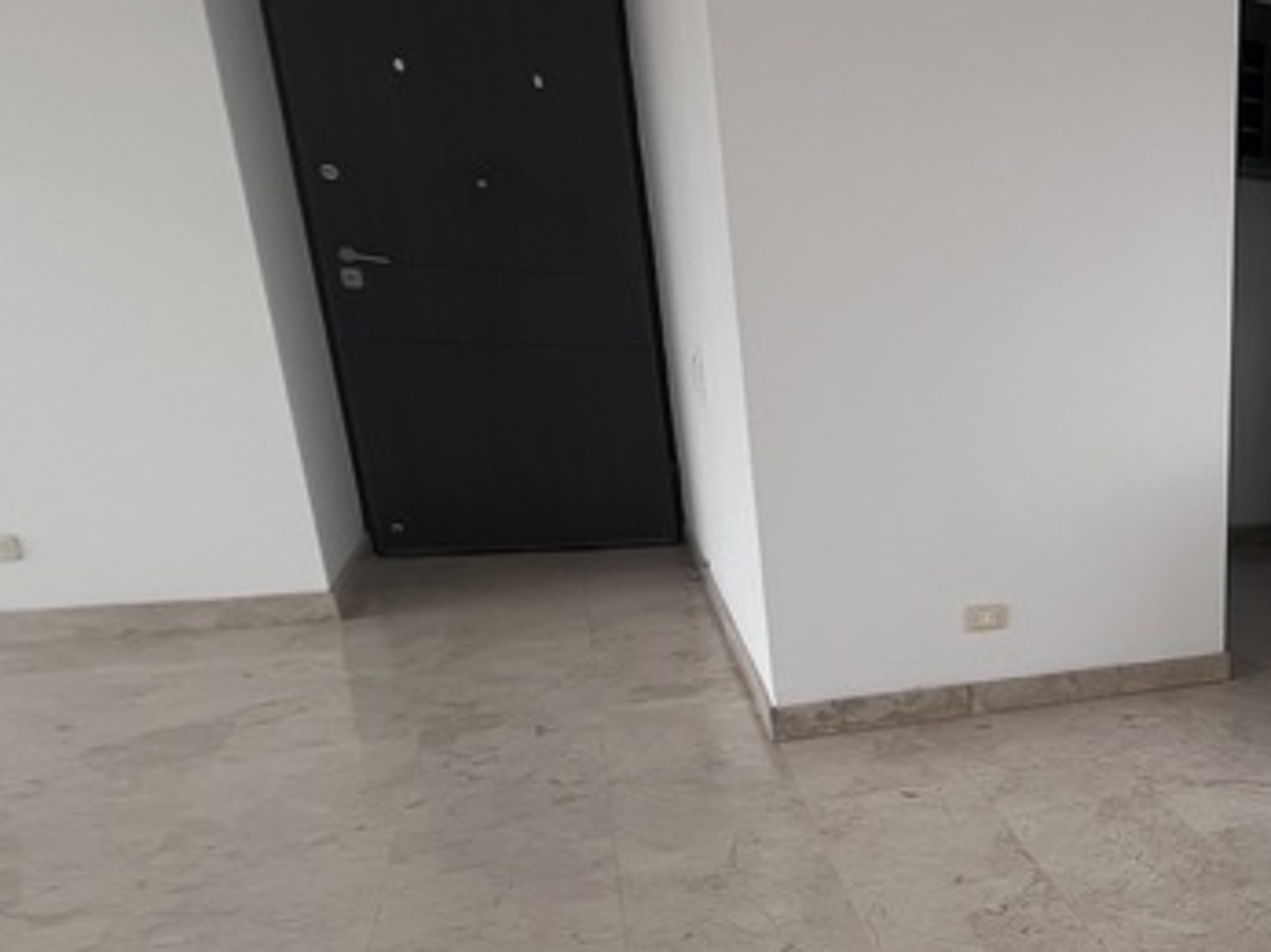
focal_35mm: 30
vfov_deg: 45.7
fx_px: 1101
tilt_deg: -18.8
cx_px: 1439
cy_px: 670
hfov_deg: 43.9
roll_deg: -5.2
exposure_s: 1/118
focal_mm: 1.57
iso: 32
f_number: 1.8
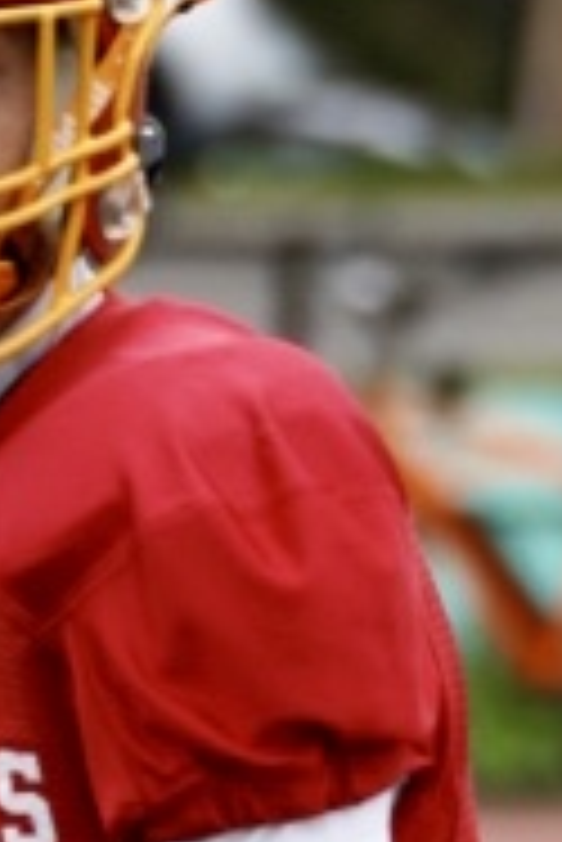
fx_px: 23933
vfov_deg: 2.0
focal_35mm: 1024
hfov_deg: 1.3
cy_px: 1589
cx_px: 232
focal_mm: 193
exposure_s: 1/200
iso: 100
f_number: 5.6
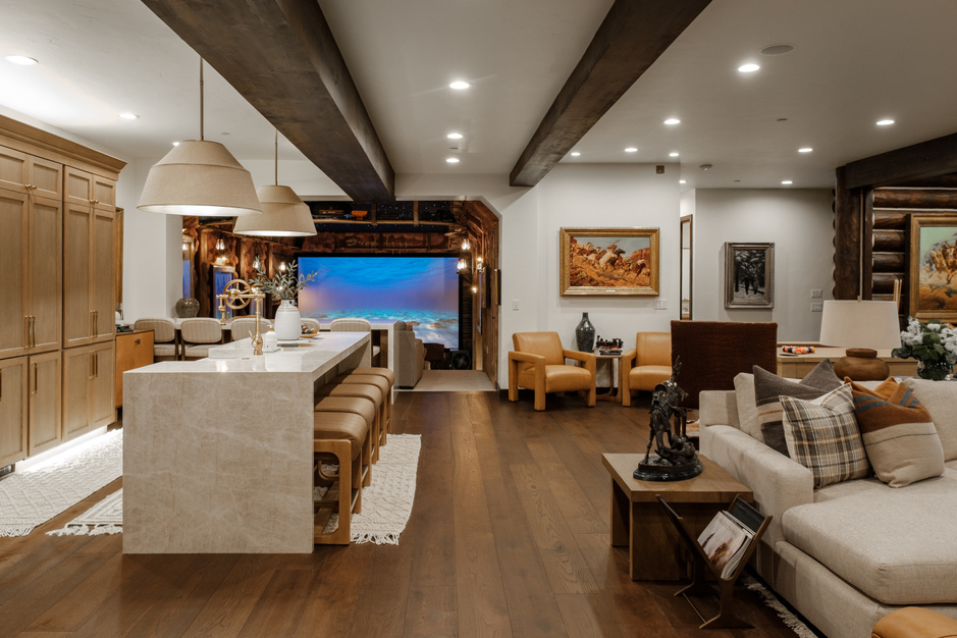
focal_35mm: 24
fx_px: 638
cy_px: 295
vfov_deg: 53.1
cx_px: 464
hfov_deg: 73.7
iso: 400
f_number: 6.4
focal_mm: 14.5
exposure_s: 1/6
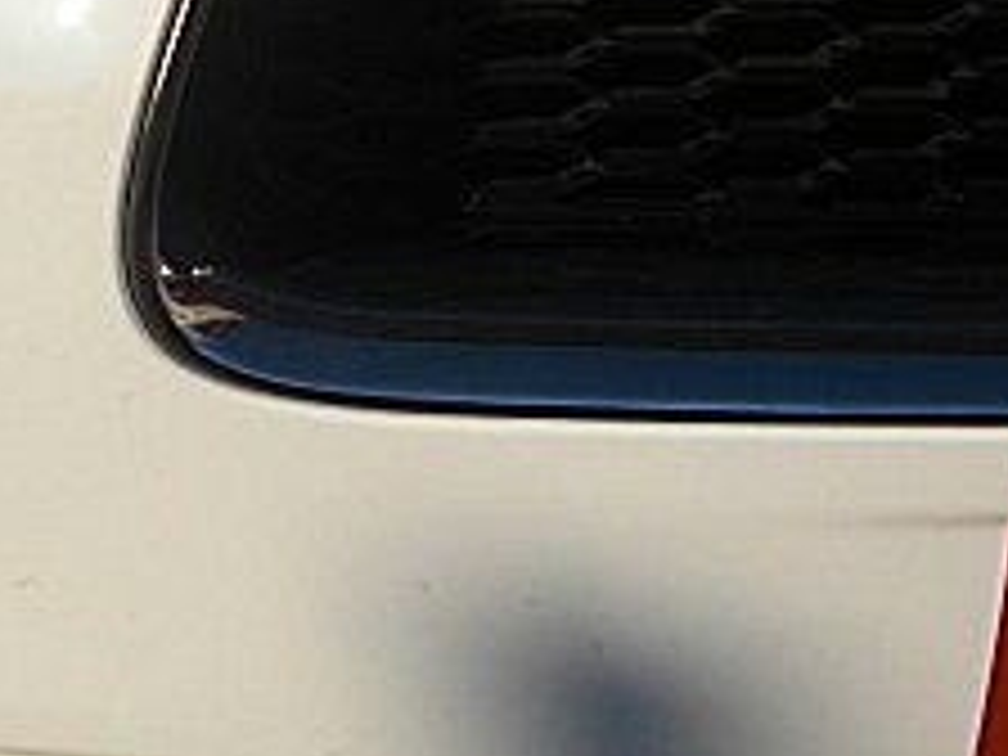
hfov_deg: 18.4
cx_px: -81
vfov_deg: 14.3
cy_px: 252
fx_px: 2999
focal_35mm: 103
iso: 50
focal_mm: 6.3
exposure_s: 1/200
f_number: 7.9
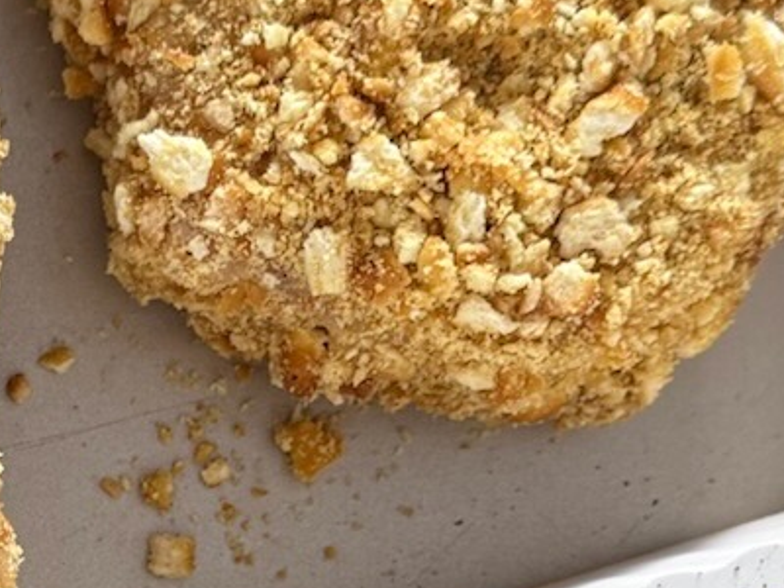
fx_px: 2786
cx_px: 16
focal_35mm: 123
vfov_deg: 11.7
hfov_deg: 15.7
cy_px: 766
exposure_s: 1/120
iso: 200
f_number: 1.78
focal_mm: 6.76
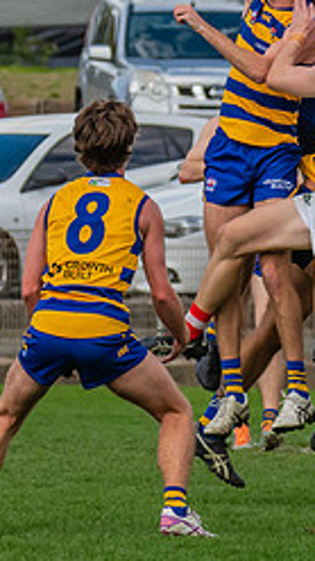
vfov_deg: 2.7
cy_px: 184
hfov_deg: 1.5
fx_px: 11920
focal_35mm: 803
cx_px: 436
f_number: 8
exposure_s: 1/1600
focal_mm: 220
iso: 800
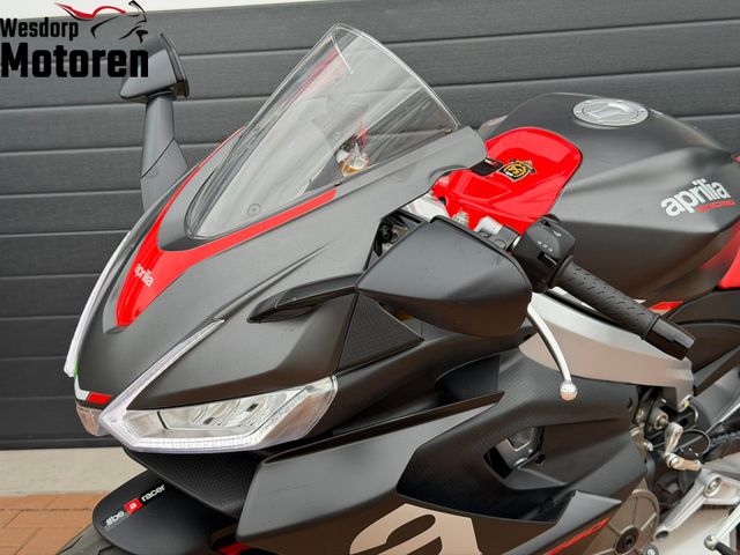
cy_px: 278
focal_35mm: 48
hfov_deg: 39.7
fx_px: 1026
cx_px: 370
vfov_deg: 30.3
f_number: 1.78
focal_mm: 6.76
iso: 64
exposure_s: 1/534
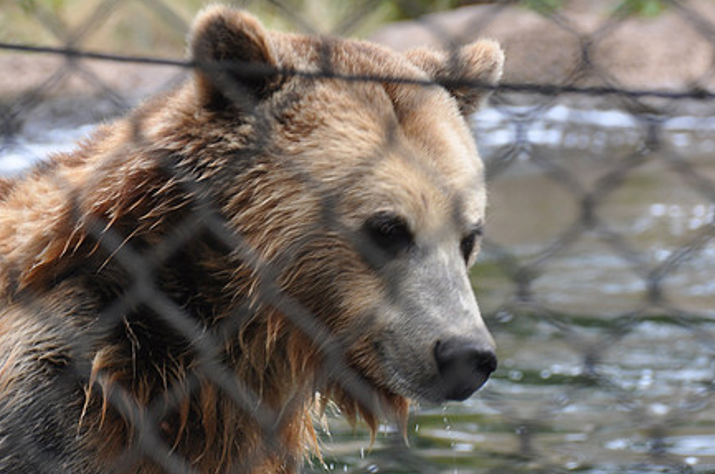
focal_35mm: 352
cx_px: 330
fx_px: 6972
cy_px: 267
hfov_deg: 5.9
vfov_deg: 3.9
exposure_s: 1/250
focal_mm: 175
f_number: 5.6
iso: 320
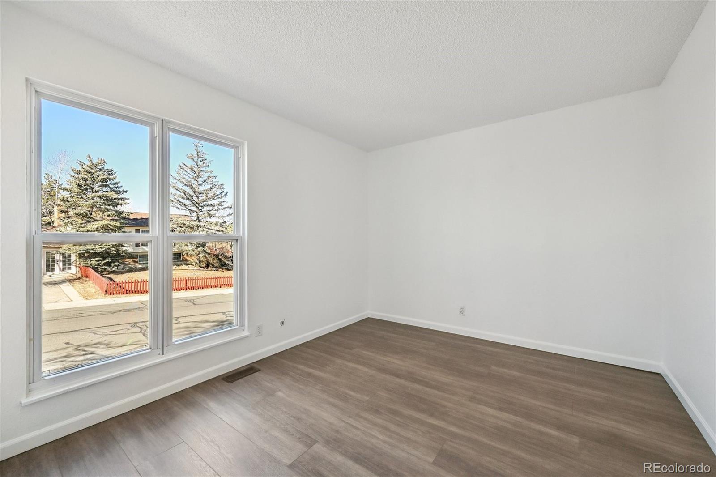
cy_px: 238
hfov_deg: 104.3
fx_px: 278
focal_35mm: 14
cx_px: 358
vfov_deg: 81.2
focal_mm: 14
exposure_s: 1/30
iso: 400
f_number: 10
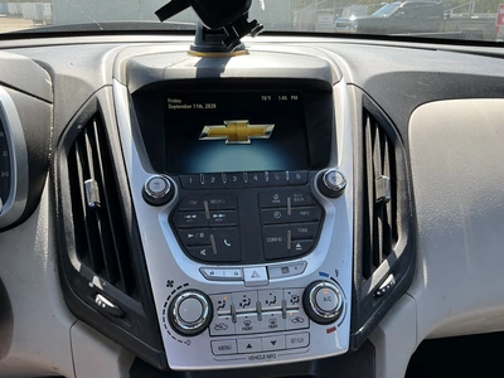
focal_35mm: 28
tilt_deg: -23.4
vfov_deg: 49.7
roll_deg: +0.0
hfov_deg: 63.4
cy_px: 189
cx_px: 252
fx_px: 408
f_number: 1.8
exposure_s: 1/209
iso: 20
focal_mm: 3
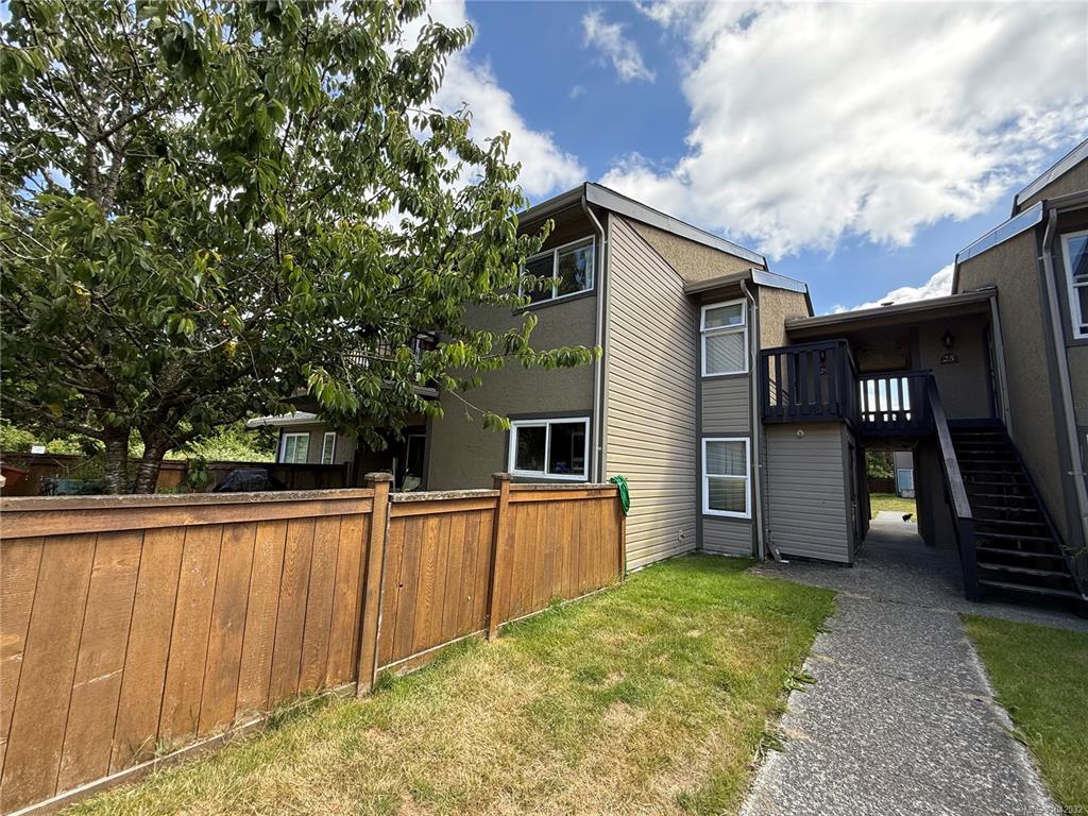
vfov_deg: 85.7
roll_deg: -2.0
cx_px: 544
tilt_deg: +9.0
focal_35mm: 14
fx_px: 440
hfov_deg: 102.1
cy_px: 408
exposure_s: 1/527
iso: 64
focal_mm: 2.22
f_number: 2.2
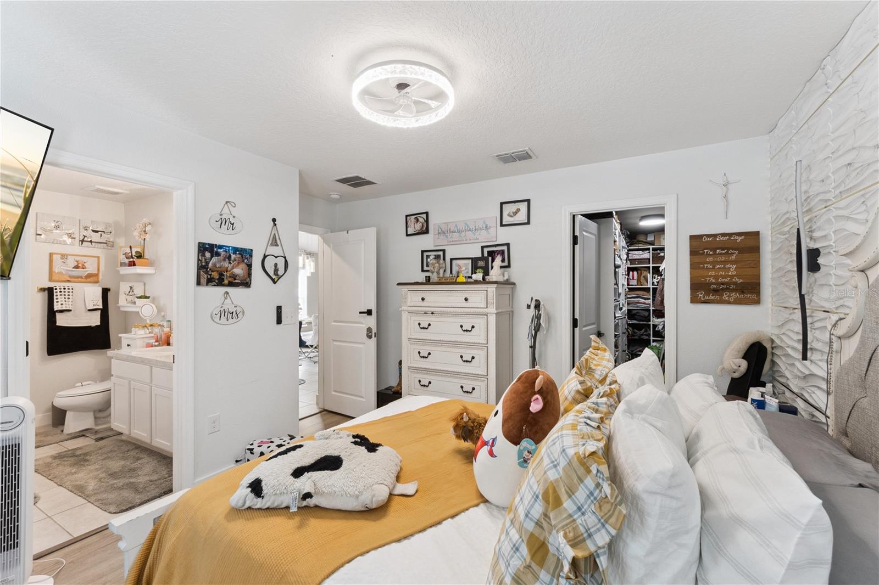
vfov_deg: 77.3
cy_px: 292
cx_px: 440
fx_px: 366
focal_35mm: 15
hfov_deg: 100.4
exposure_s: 1/8
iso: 400
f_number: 11
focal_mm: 10
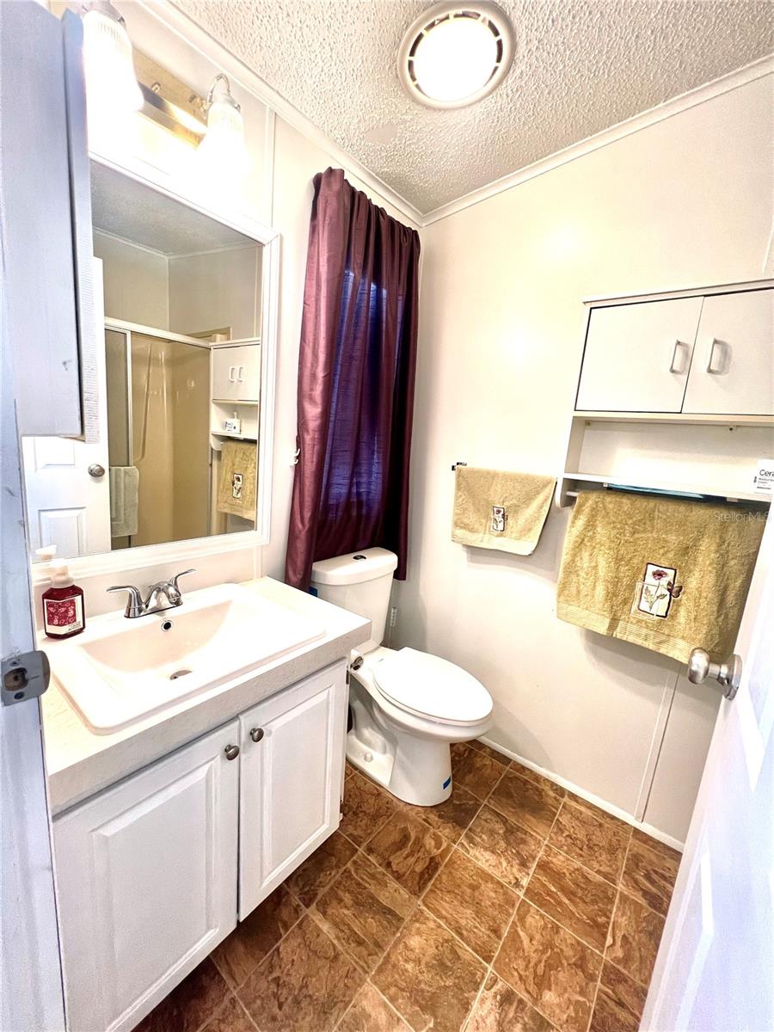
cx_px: 387
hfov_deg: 89.9
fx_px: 388
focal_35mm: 13
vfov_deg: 106.2
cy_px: 516
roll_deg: -5.4
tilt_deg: -11.1
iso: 200
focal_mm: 1.57
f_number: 1.8
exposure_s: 1/120
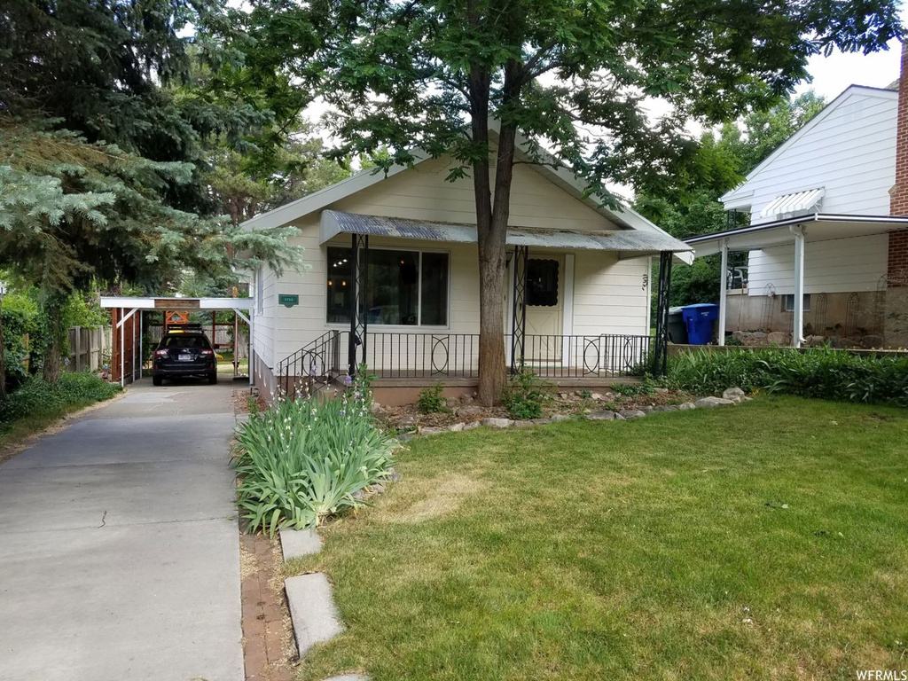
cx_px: 454
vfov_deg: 53.1
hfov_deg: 67.3
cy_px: 340
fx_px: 682
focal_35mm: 26
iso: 50
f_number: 1.7
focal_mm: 4.2
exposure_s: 1/341
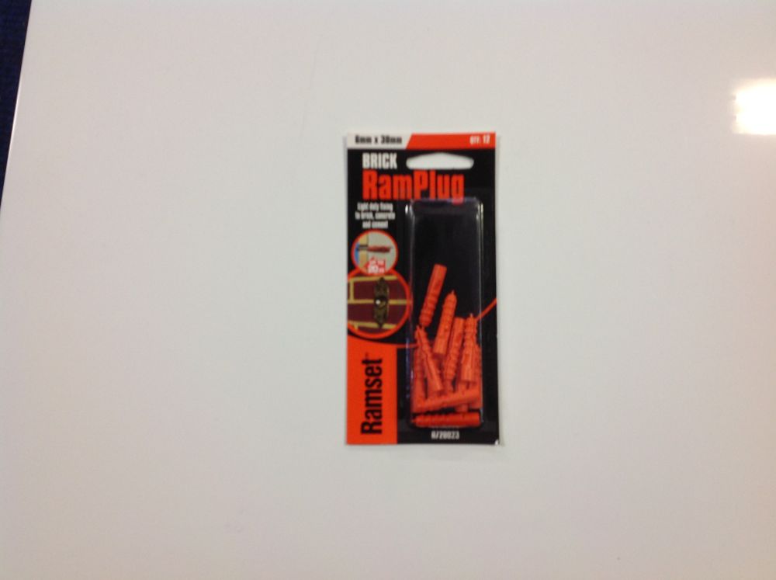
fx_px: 783
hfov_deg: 52.7
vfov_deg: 40.6
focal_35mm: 35
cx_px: 388
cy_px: 290
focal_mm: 4.28
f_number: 2.4
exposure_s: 1/17
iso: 80
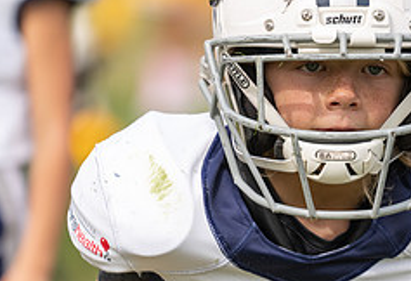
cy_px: 170
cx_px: 351
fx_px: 5960
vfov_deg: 2.7
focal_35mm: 518
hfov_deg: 3.9
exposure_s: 1/1250
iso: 125
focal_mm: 200
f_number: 2.8
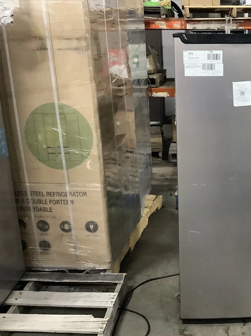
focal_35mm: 42
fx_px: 406
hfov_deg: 33.1
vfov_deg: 44.8
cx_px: 211
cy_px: 169
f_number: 2.4
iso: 400
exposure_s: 1/30
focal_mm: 3.3
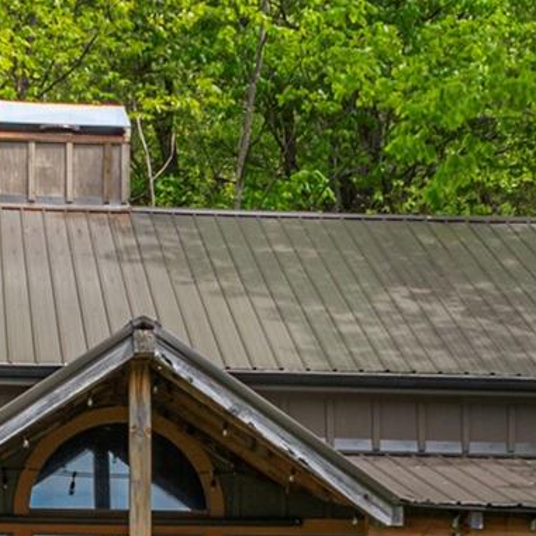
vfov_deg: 14.6
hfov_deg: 15.3
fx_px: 1997
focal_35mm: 114
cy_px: 718
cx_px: 211
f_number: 2.8
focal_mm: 12.29
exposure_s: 1/800
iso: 100
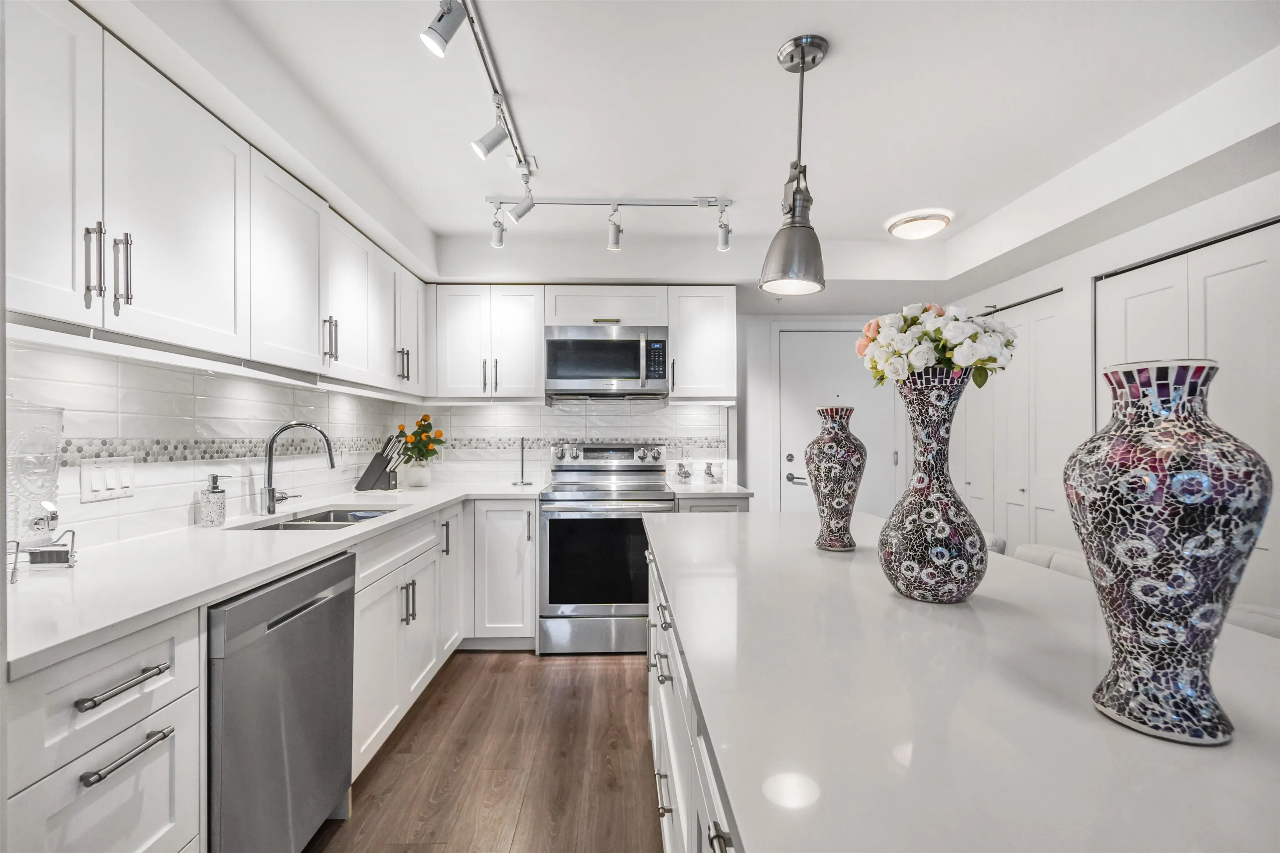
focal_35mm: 15
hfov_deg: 100.4
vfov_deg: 77.3
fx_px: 533
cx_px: 640
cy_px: 426
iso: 100
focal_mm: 10
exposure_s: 1/80
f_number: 4
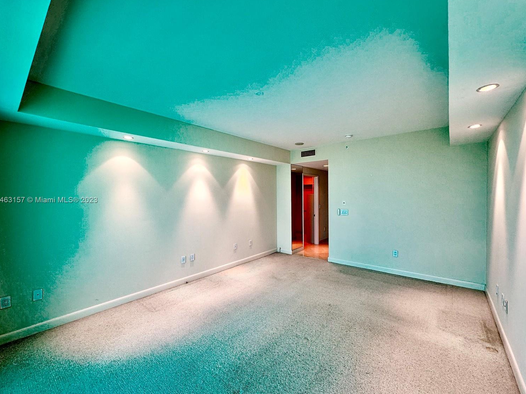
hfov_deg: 98.2
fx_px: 228
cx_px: 267
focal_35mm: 15
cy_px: 201
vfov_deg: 81.7
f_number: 2.2
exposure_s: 1/120
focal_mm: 2.22
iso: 80
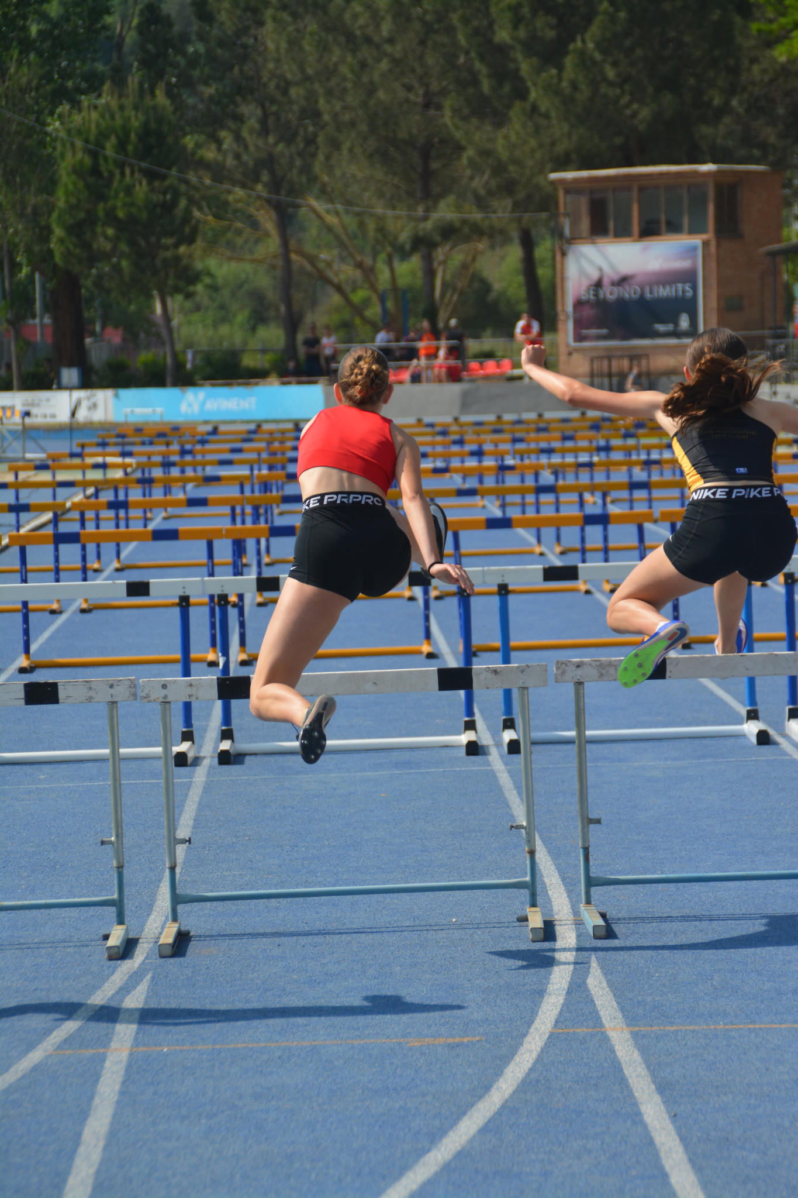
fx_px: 6235
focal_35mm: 188
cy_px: 599
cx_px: 399
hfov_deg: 7.3
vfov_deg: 11.0
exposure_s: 1/1600
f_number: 6.3
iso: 400
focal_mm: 125
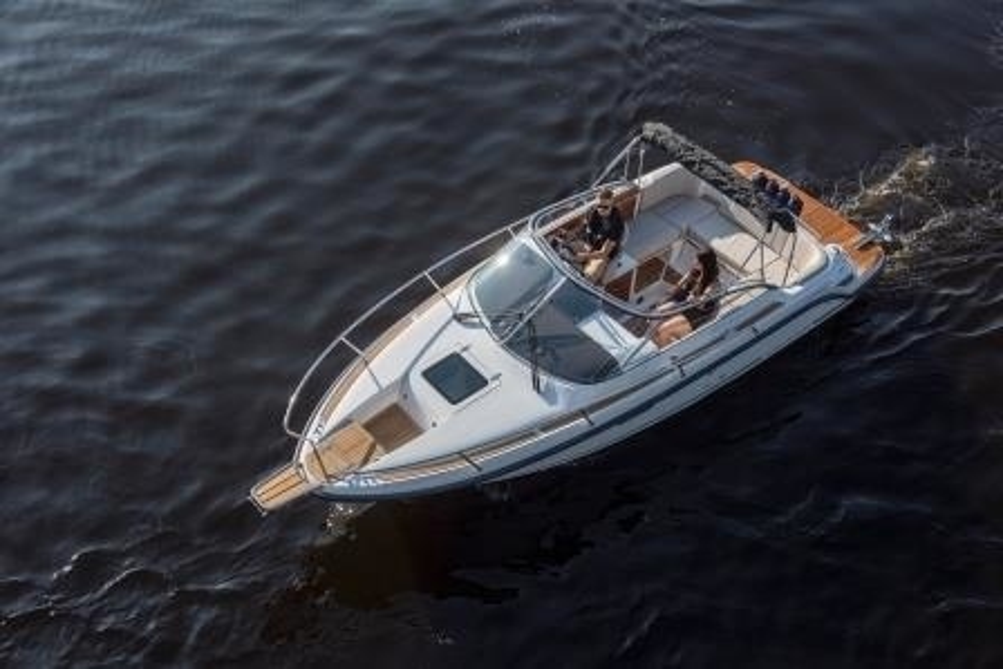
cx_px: 502
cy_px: 334
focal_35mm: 45
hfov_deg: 43.6
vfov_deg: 29.9
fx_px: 1254
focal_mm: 45
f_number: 6.3
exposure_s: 1/400
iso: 100
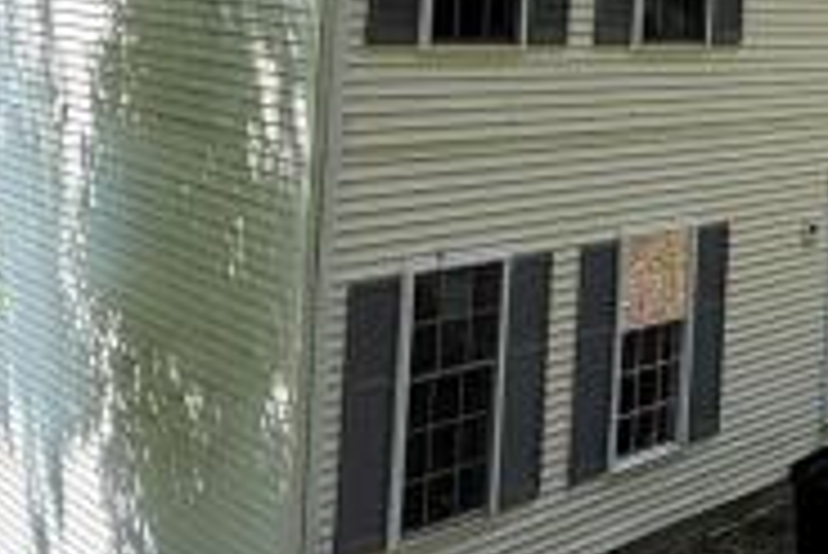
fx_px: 1312
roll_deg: -5.6
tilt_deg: -1.1
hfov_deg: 33.6
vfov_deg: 22.6
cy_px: -45
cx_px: 702
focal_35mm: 57
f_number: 2.2
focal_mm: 2.22
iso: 50
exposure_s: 1/502
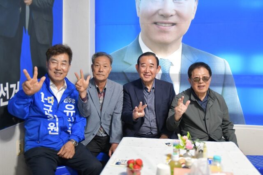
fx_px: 248
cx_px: 132
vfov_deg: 38.8
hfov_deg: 55.8
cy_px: 88
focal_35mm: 34
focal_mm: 34
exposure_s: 1/200
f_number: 2.8
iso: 2500
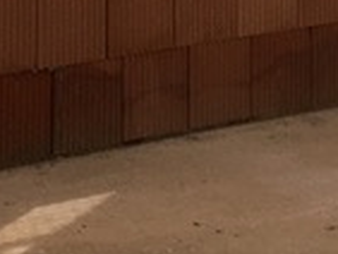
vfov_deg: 6.5
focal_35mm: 210
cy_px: -472
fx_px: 2052
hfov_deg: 9.4
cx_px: 108
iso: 25
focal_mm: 4.15
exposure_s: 1/1202
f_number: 2.2
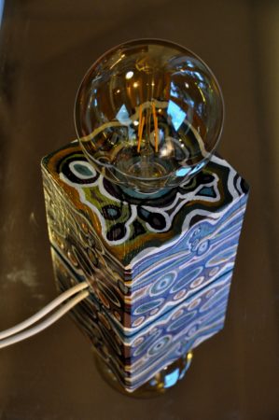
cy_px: 210
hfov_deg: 17.5
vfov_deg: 26.0
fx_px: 909
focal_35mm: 78
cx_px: 140
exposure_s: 1/30
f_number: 4.8
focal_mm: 52
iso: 1600
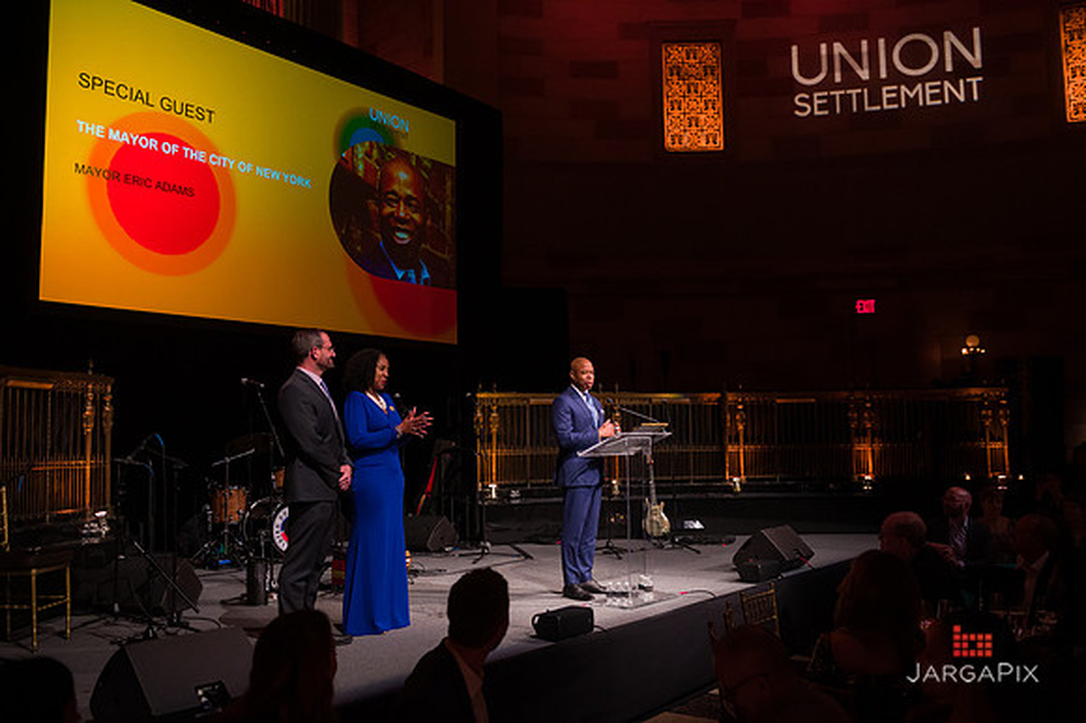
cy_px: 362
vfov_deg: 41.1
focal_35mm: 32
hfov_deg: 58.7
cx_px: 543
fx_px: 965
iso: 3200
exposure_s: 1/400
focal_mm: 32
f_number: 4
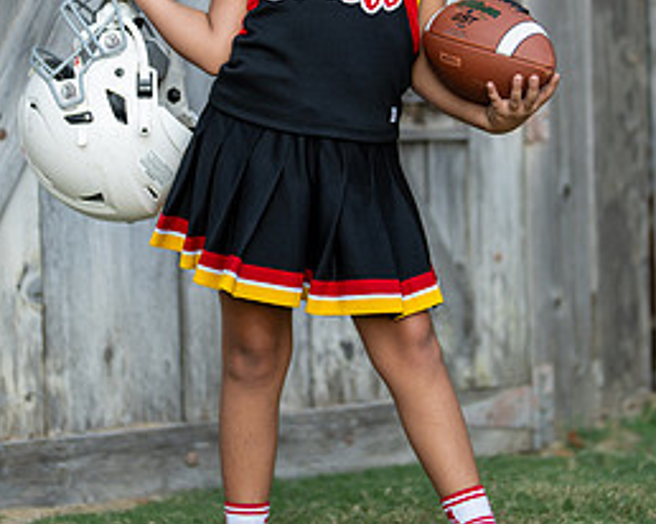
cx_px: 353
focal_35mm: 121
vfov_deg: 12.7
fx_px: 2347
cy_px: 119
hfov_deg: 15.9
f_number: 1.2
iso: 125
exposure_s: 1/2000
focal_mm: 50
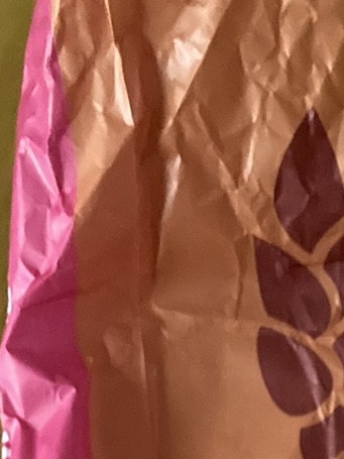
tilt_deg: -59.2
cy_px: 961
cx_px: 638
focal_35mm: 126
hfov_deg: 10.9
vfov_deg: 13.2
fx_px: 1670
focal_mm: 3.99
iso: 500
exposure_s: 1/30
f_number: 1.8
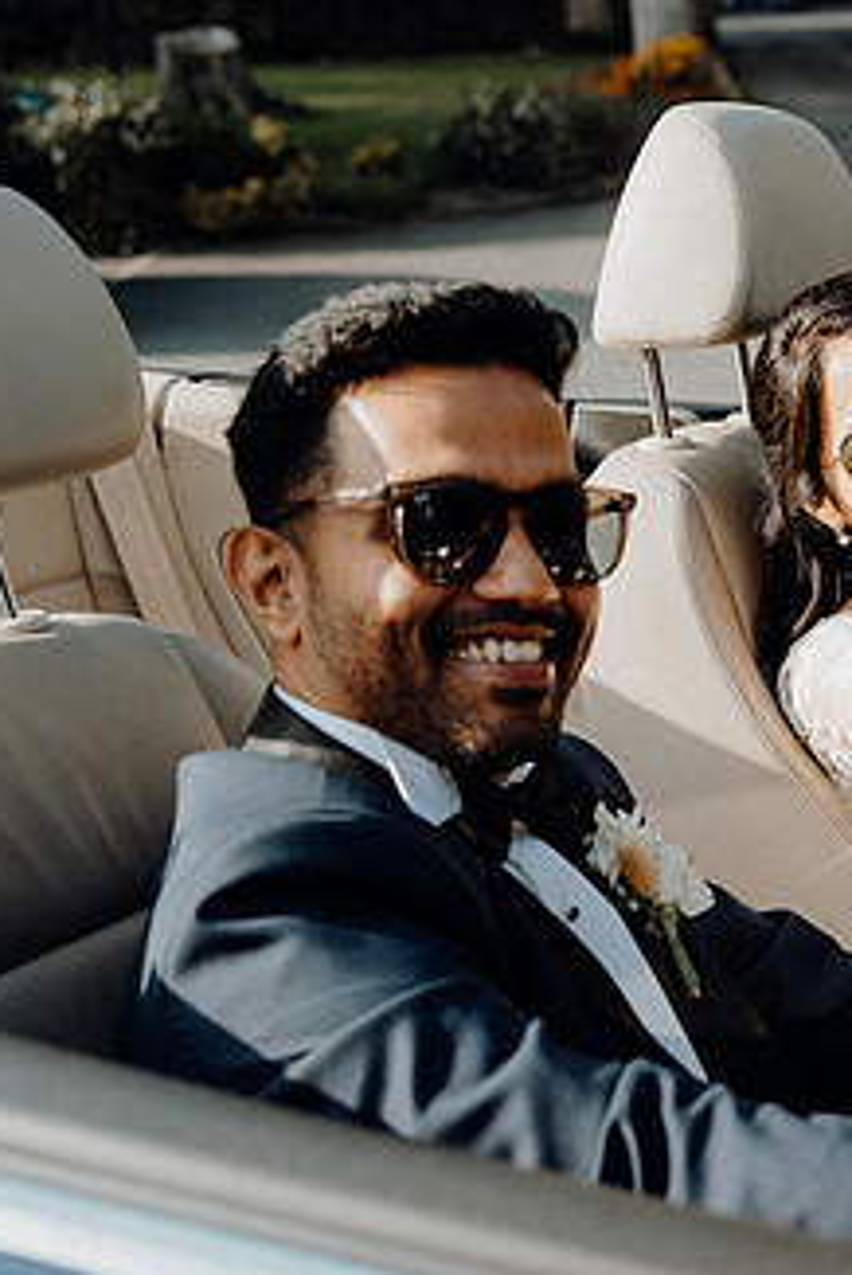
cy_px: 725
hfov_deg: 19.9
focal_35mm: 64
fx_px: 2267
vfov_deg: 31.3
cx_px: 1047
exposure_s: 1/500
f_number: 3.5
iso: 125
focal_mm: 36
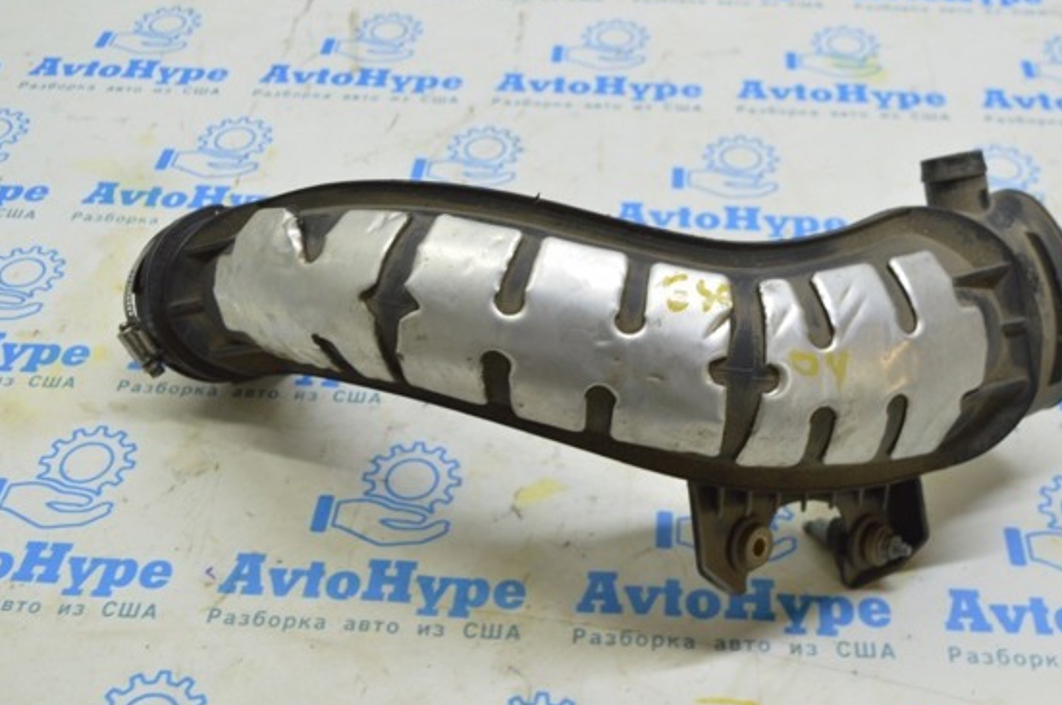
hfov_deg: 44.9
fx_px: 1284
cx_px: 582
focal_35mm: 44
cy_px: 338
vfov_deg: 30.7
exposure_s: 1/20
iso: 400
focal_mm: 25
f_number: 5.6
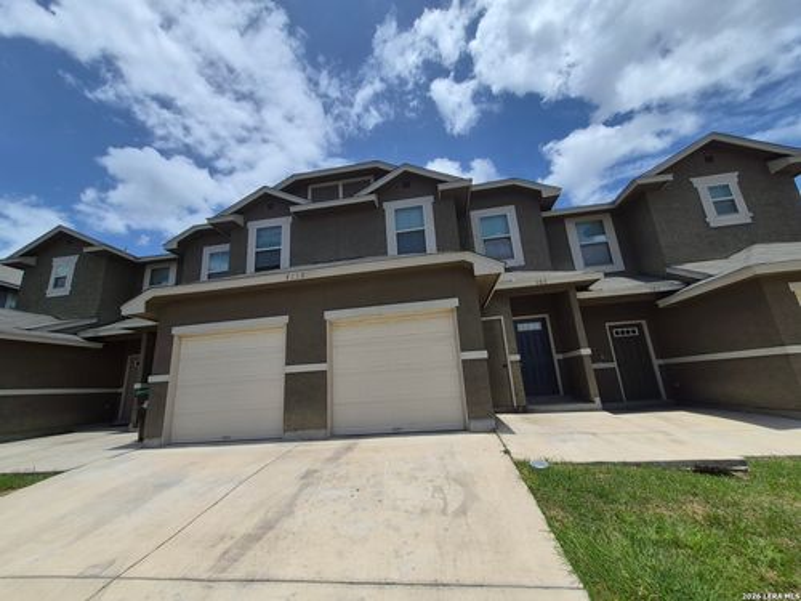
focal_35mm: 13
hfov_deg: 106.2
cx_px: 400
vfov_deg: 89.9
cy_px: 300
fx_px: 301
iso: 40
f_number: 2.2
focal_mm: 1.74
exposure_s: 1/3320
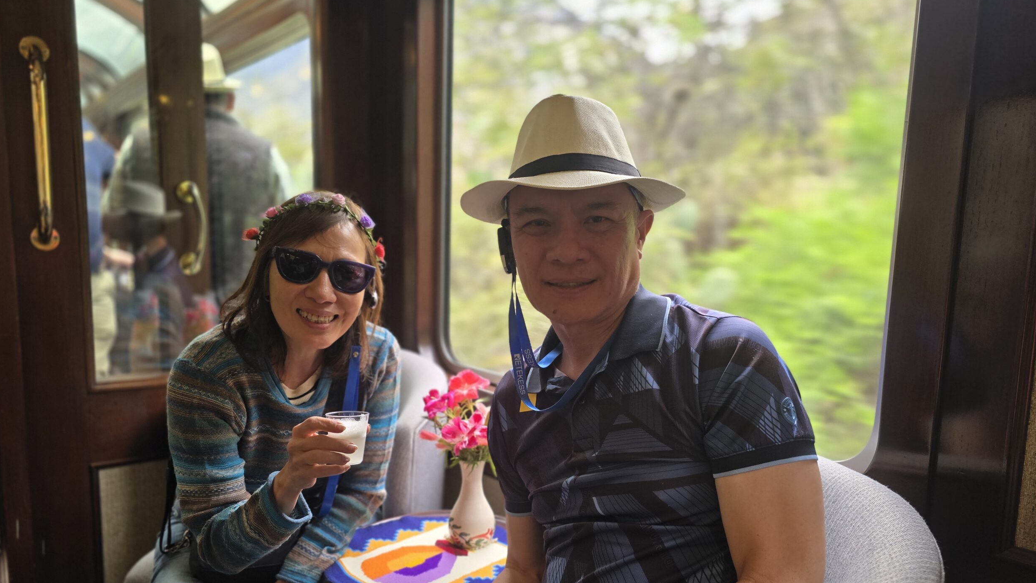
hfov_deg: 71.9
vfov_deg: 44.3
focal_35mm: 26
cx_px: 533
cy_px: 337
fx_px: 714
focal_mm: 6.3
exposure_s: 1/120
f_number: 1.7
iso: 40
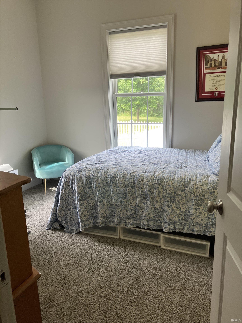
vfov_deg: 63.4
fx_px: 261
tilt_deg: -11.8
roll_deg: +1.9
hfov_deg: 49.7
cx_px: 121
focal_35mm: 28
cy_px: 162
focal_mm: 3.99
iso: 80
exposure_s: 1/109
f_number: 1.8
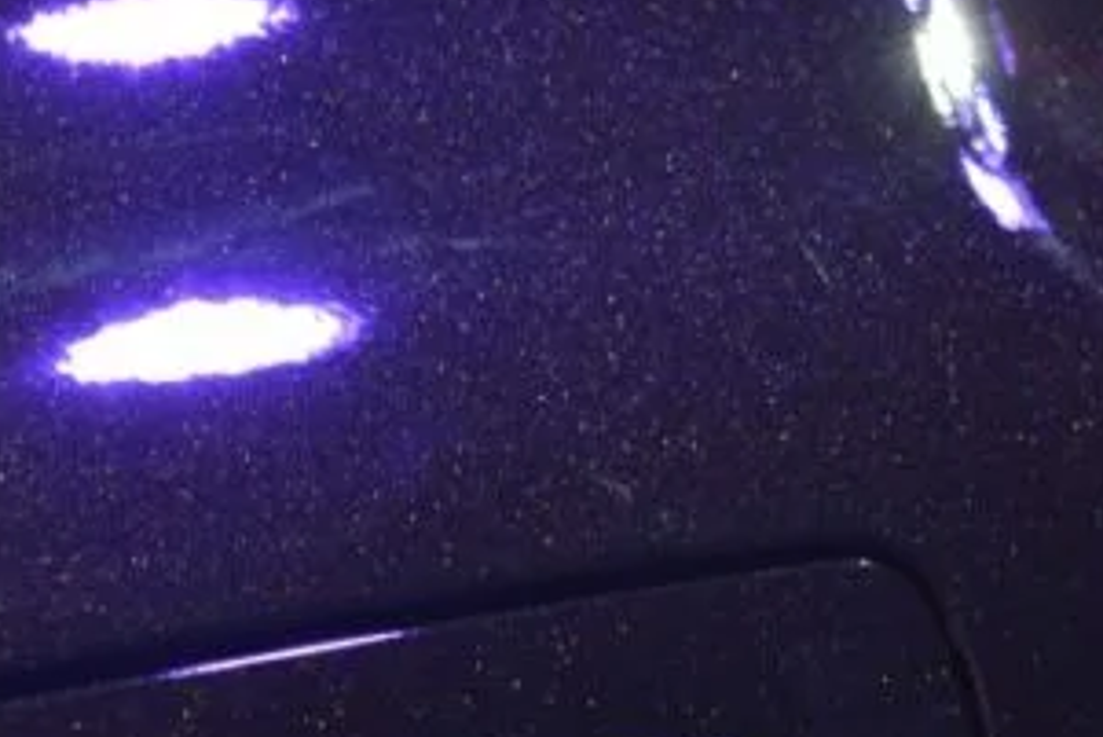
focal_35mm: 281
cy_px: 196
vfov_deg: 4.9
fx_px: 8604
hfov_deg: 7.3
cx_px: 608
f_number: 5.6
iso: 560
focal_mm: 55
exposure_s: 1/60
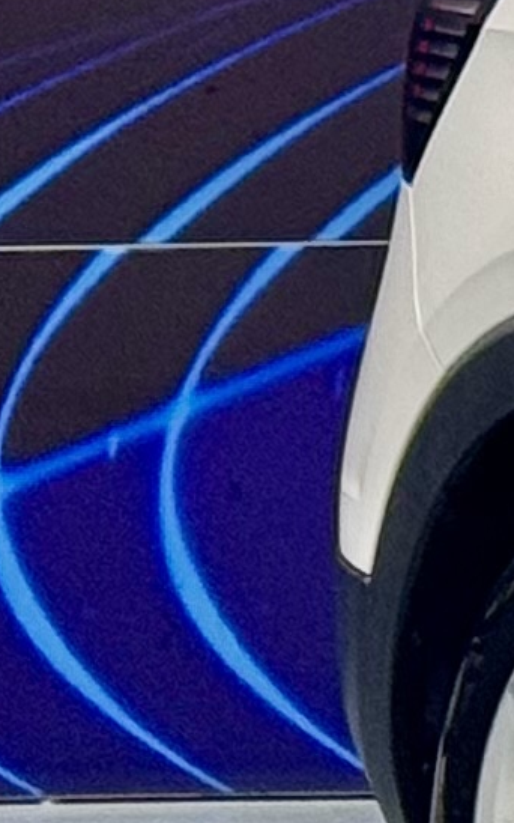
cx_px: 2744
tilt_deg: -0.7
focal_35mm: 375
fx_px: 8403
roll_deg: +0.9
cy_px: -314
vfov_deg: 5.6
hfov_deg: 3.2
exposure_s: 1/50
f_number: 1.78
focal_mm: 6.76
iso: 80
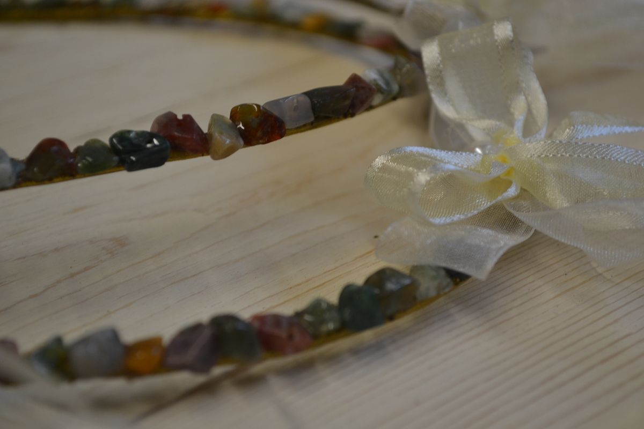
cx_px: 322
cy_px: 214
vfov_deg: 16.6
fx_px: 1476
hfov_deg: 24.6
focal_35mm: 82
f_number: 5.6
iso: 400
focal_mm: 55
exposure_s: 1/60
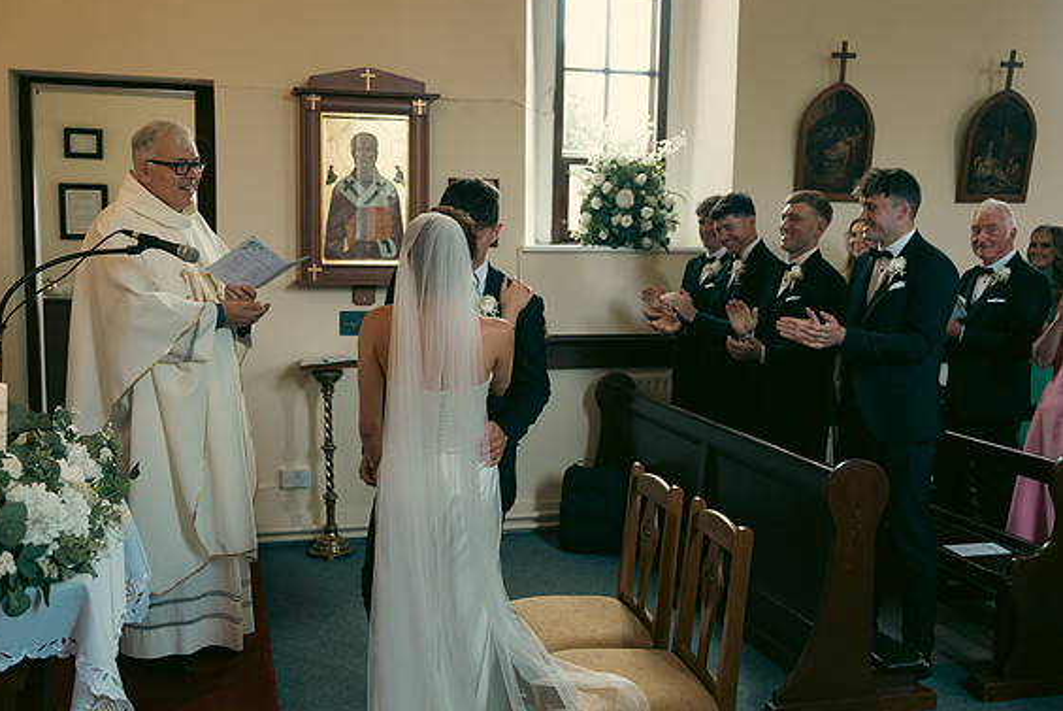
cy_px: 354
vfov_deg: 36.0
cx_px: 518
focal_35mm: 37
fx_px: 1093
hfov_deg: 51.8
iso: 1250
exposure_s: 1/200
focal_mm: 36
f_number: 3.5
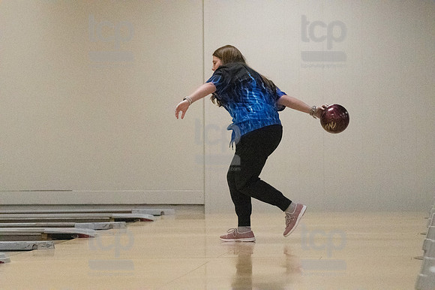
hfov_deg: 11.8
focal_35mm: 174
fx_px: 2101
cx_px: 218
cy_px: 145
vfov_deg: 7.9
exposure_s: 1/1250
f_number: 4
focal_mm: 116
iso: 10000
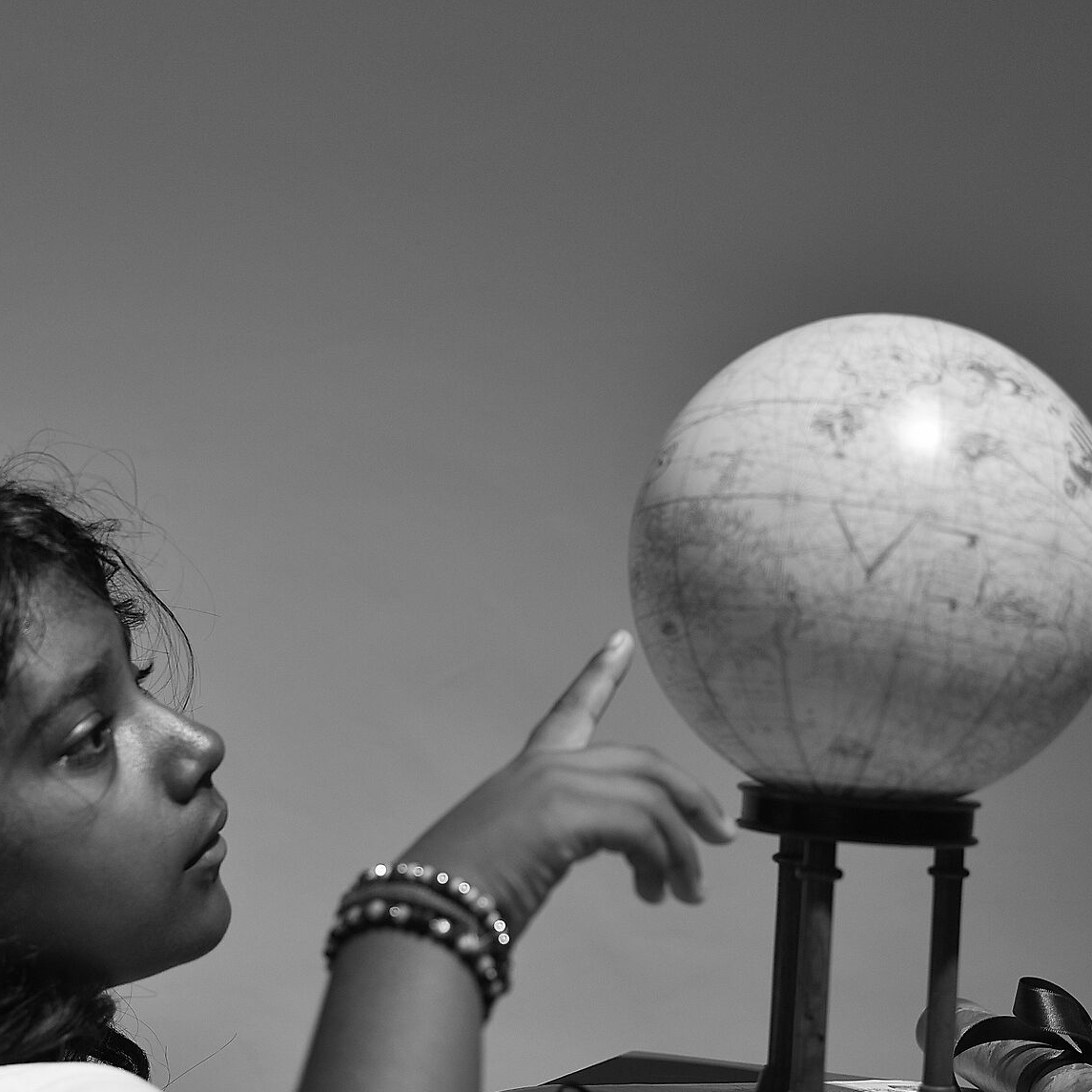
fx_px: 2927
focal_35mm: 82
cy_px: 671
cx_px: 422
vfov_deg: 21.1
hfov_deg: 21.1
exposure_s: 1/160
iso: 500
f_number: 2.8
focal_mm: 46
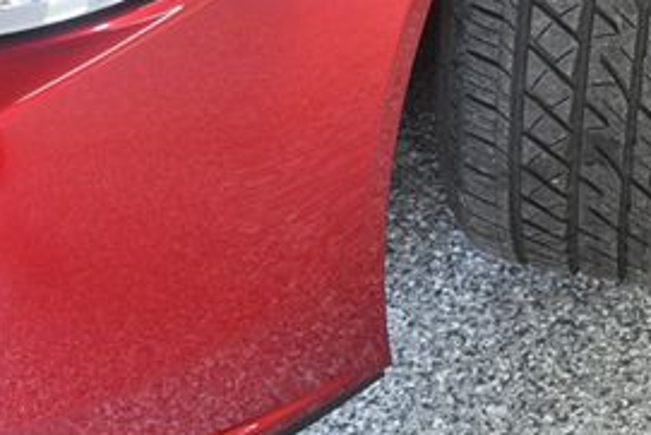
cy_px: -31
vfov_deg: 14.6
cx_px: 646
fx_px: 1664
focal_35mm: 92
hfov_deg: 21.4
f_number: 3.8
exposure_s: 1/125
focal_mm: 26
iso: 2000
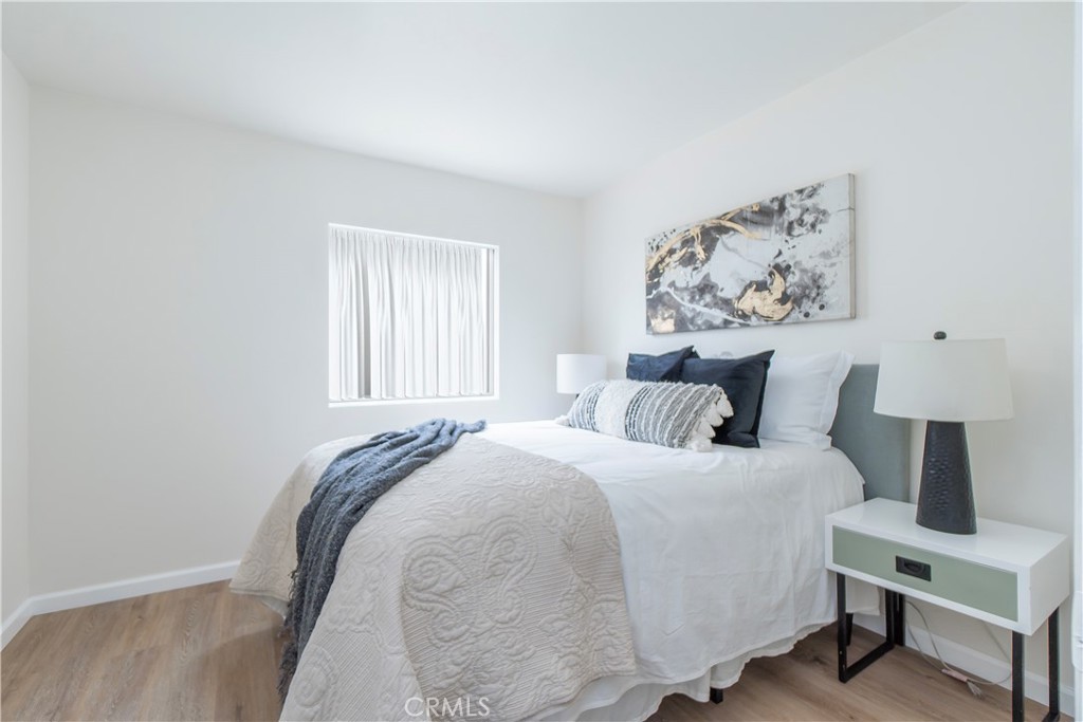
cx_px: 542
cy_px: 361
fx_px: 451
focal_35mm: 15
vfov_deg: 77.3
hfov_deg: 100.4
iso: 160
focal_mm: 10
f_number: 4
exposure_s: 1/160
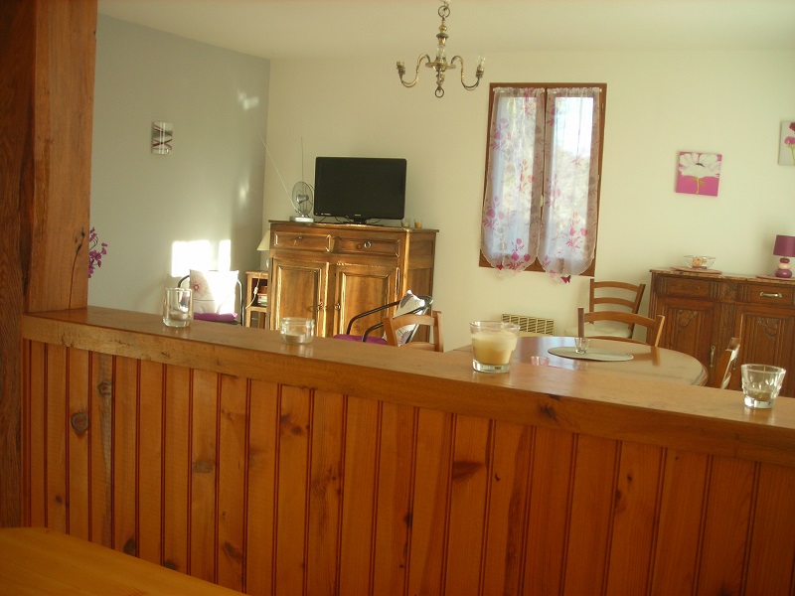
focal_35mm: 38
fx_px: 873
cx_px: 398
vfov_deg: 37.7
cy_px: 298
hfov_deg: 49.0
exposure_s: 1/35.1
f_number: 3.2
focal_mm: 6.3
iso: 50
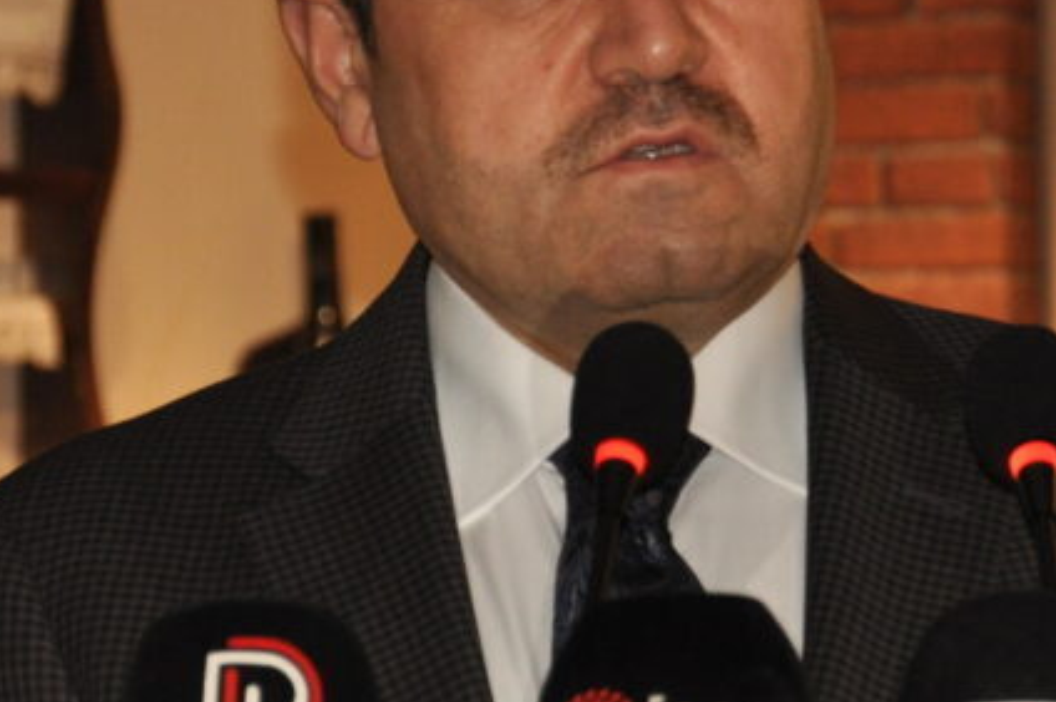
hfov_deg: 5.4
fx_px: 11270
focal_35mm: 385
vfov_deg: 3.6
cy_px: 505
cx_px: 620
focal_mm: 85
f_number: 5.6
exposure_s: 1/60
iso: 800
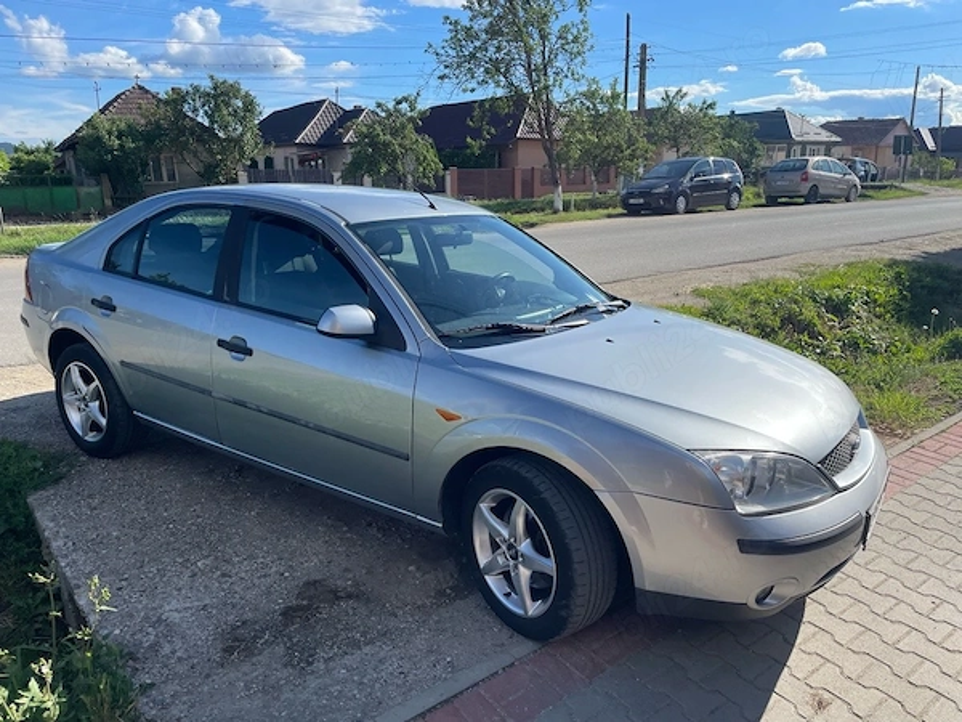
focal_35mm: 26
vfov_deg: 53.1
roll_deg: +0.8
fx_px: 723
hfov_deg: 67.3
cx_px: 481
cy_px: 361
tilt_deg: -14.6
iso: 32
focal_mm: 4.2
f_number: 1.6
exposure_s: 1/2681
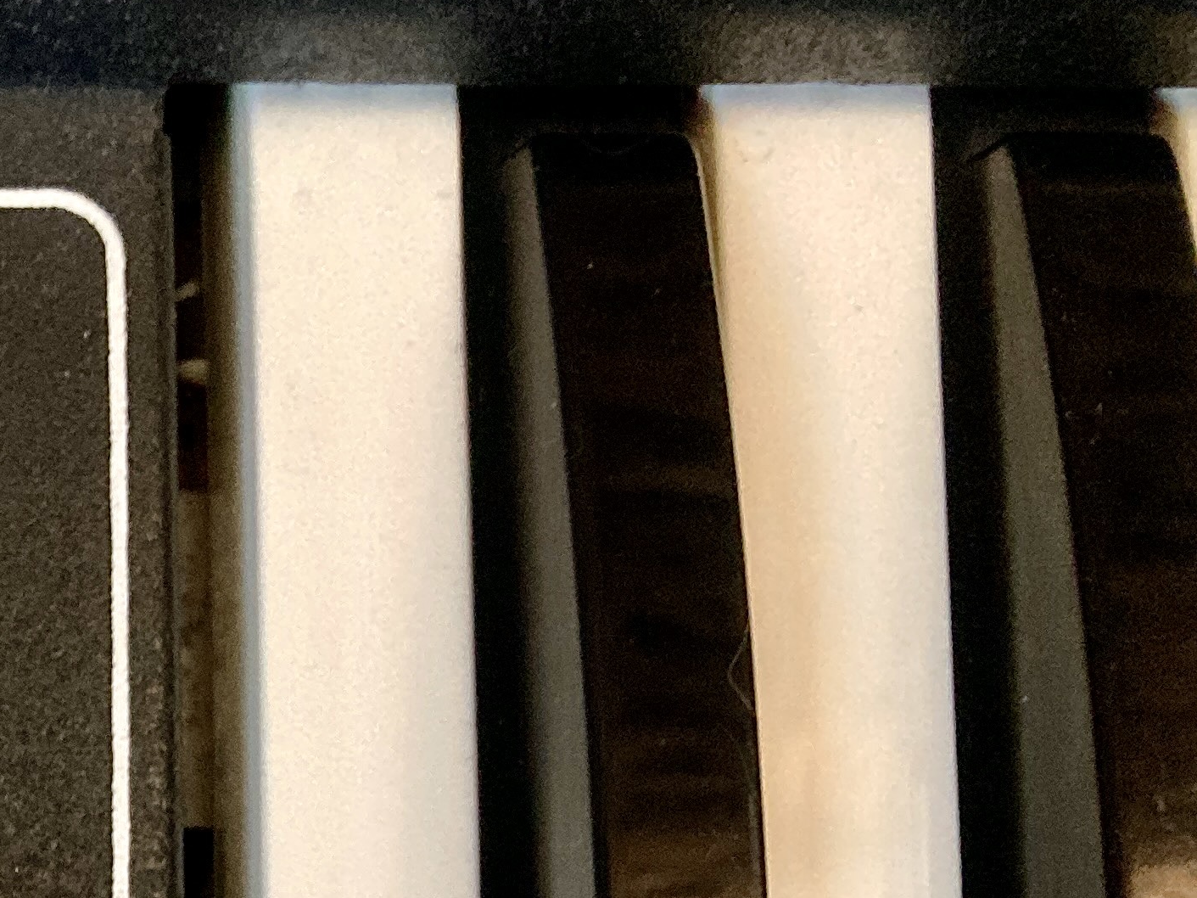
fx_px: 2766
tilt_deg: -83.5
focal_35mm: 80
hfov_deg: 21.6
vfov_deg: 17.1
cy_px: 1232
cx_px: -439
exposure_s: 1/40
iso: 320
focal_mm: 3.99
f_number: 1.8
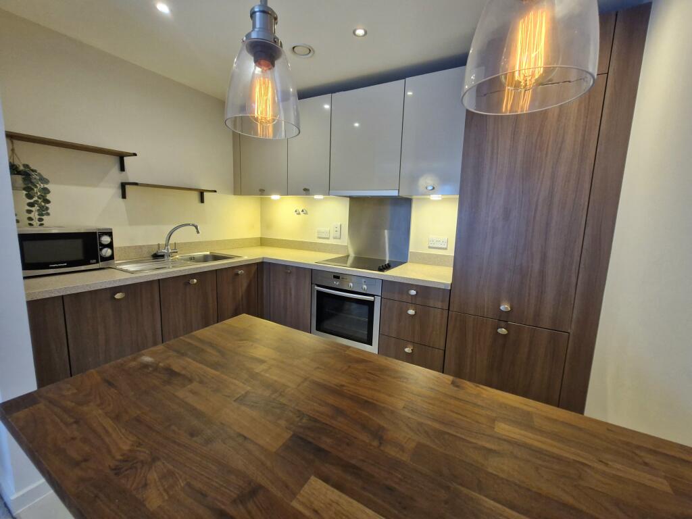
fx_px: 260
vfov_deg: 89.9
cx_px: 346
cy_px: 260
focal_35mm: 13
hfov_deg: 106.2
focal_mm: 1.74
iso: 200
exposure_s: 1/50
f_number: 2.2
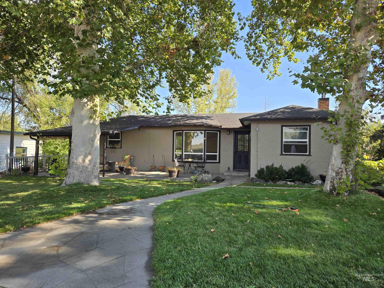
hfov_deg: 73.9
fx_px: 255
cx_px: 192
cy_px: 144
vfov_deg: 58.9
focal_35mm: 23
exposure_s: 1/736
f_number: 1.8
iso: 25
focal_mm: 5.4
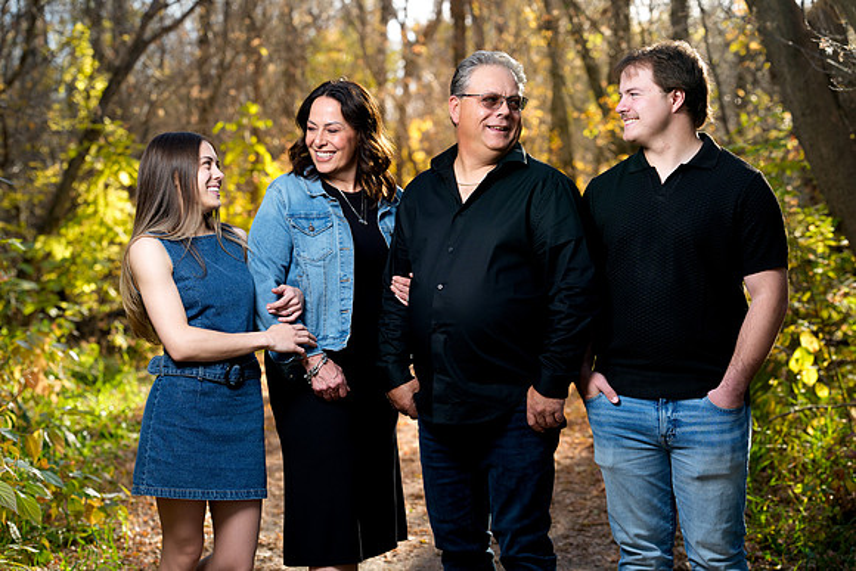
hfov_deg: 28.8
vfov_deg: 19.5
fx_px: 1665
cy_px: 286
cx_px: 428
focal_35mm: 70
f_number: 3.5
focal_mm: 70
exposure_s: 1/160
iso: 400
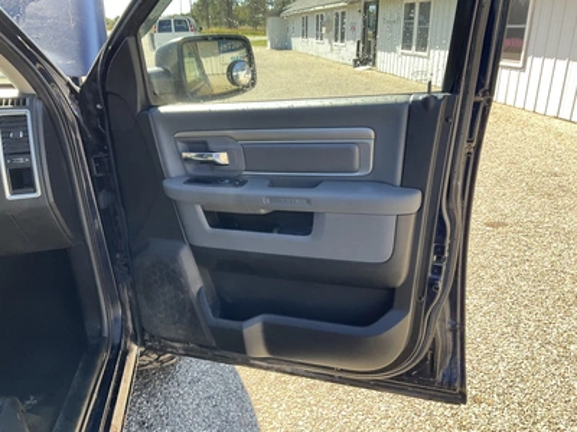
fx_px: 483
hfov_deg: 61.7
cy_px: 216
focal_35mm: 29
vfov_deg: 48.2
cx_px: 288
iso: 16
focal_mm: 3
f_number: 1.8
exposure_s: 1/138
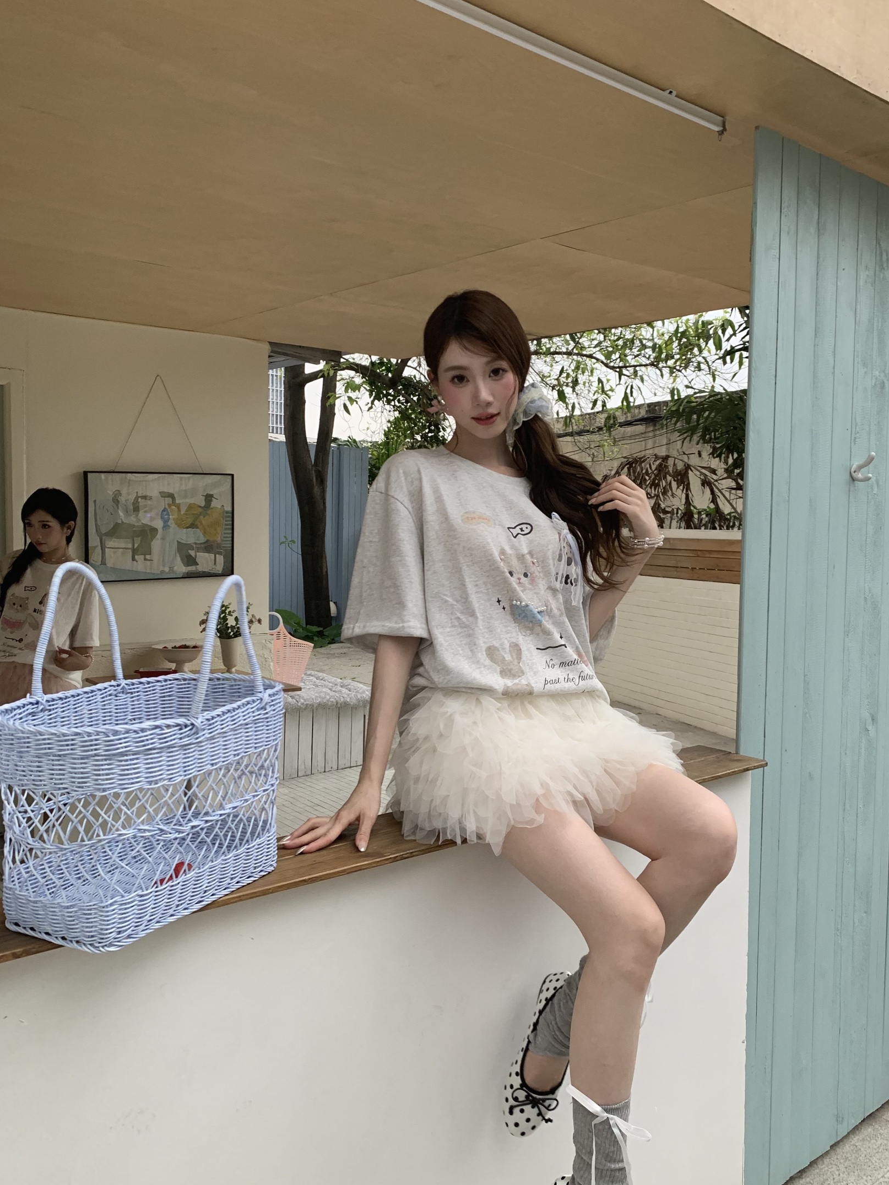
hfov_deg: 48.1
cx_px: 495
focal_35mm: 29
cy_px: 586
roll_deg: -1.8
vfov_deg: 61.7
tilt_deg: -2.4
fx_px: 993
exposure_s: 1/60
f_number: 1.8
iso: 125
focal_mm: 4.25
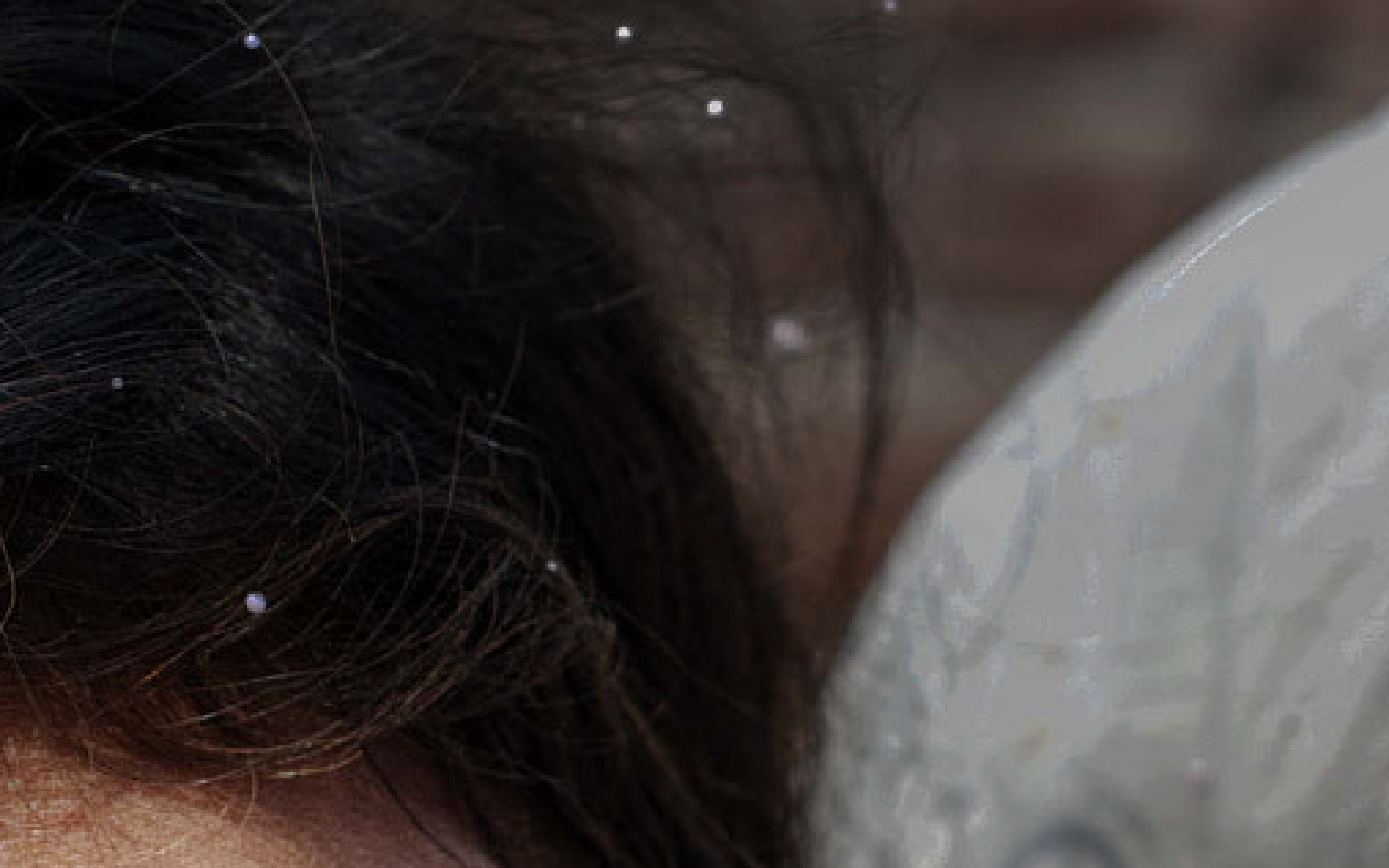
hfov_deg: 8.7
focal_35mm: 241
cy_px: 1034
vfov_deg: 5.4
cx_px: 882
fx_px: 9124
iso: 200
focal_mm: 50
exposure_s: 1/500
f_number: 4.5
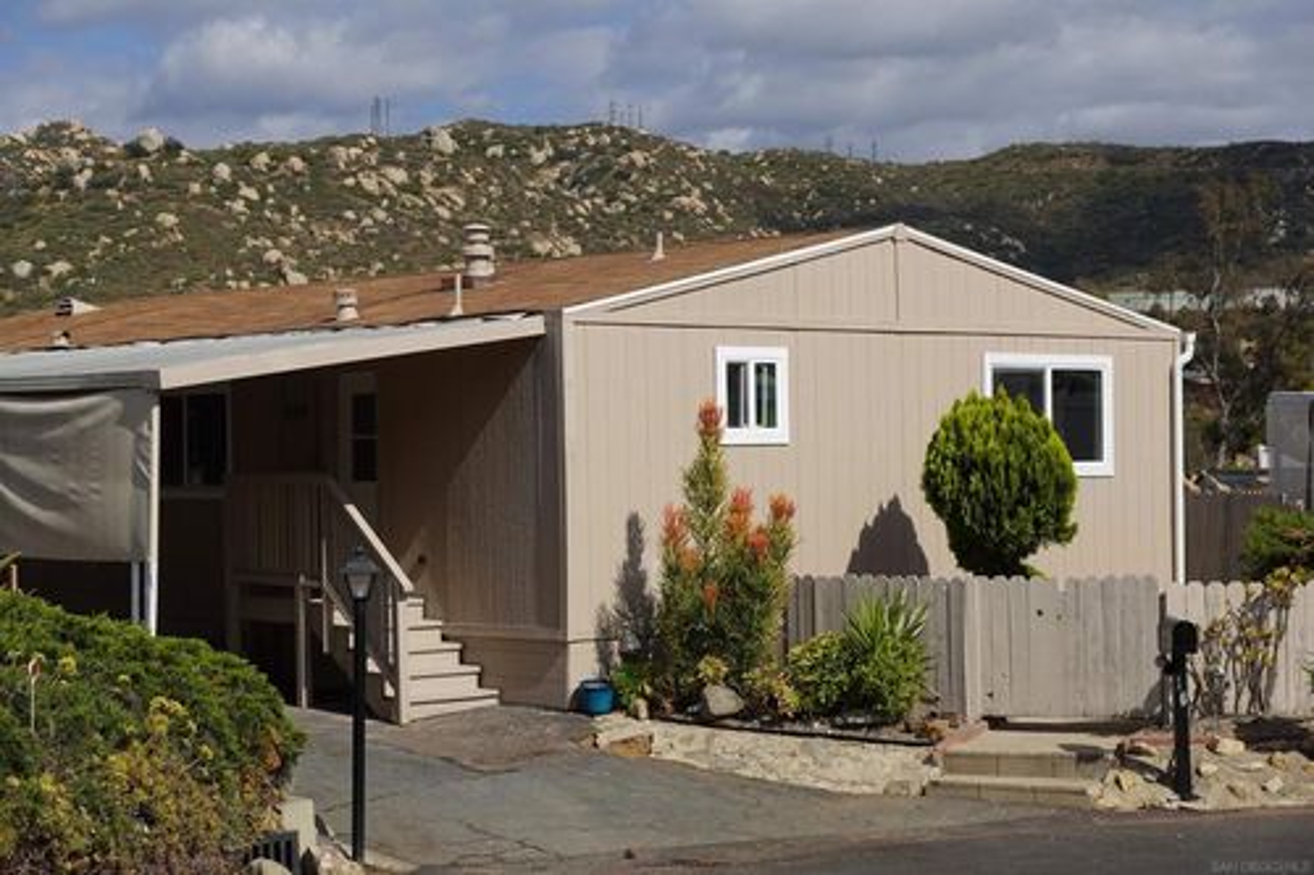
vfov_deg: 16.8
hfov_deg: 25.1
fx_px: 2955
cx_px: 657
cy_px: 438
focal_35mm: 81
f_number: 5.6
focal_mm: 29.67
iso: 100
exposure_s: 1/800
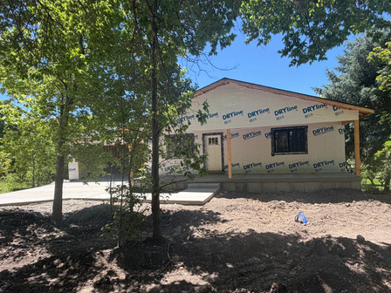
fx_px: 226
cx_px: 211
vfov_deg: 65.9
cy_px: 158
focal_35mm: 20
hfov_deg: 81.6
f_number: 2.2
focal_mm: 2.22
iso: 64
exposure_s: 1/502
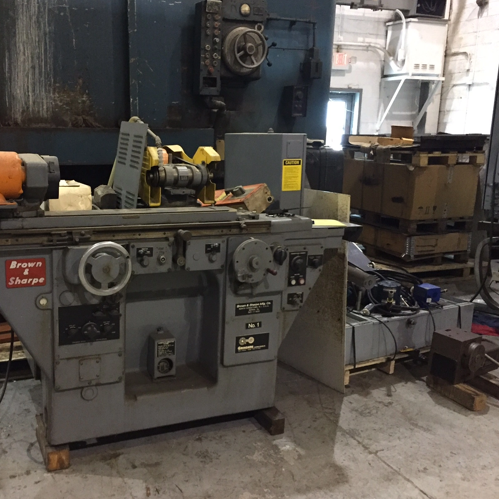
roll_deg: -2.7
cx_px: 178
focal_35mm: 35
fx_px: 571
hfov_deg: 46.7
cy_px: 251
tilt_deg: -11.4
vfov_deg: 47.2
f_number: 2.2
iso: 320
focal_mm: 4.15
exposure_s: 1/15
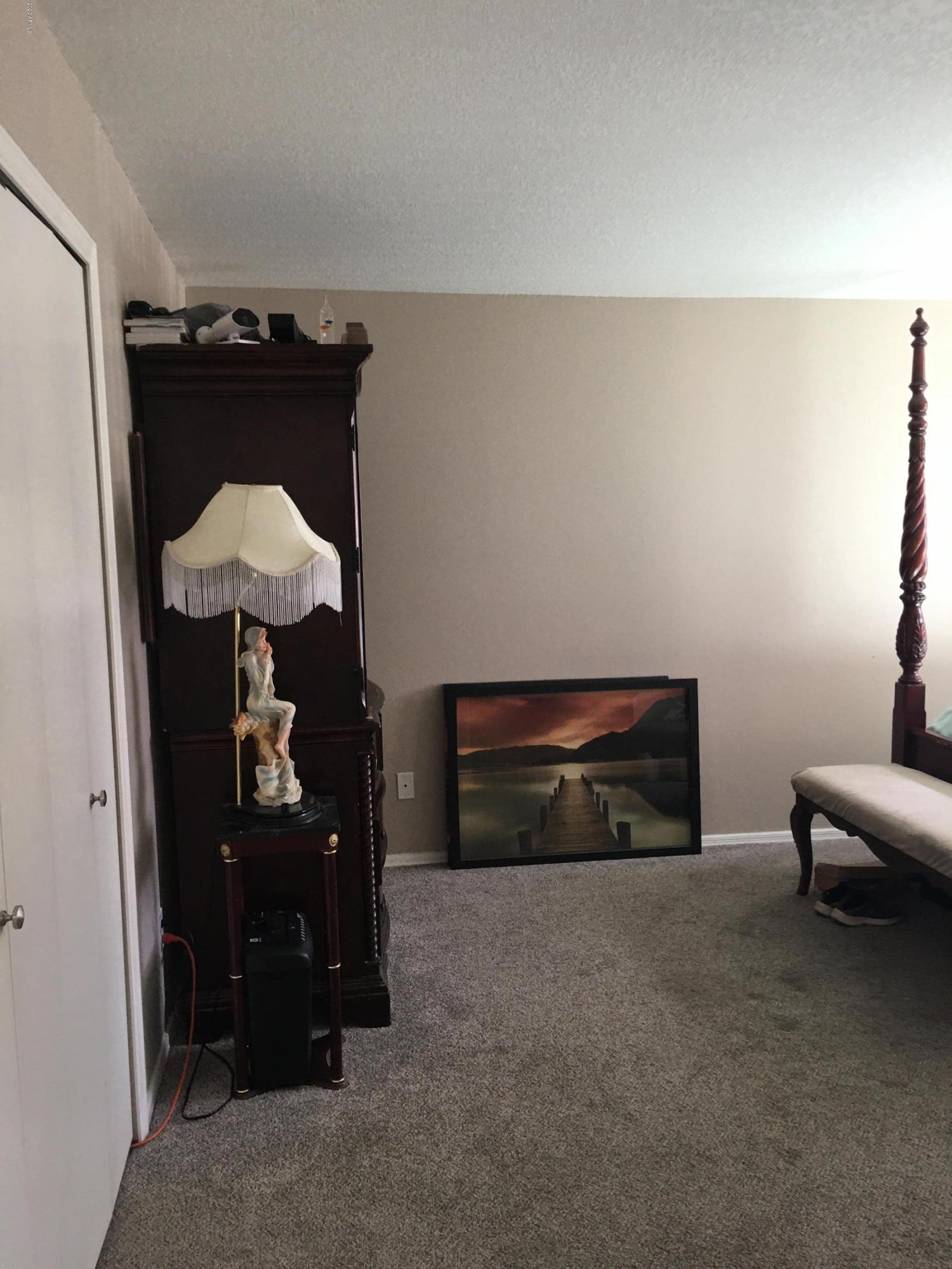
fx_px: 1063
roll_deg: +1.0
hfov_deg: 48.2
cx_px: 476
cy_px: 634
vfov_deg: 61.7
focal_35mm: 29
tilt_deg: -4.5
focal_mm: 4.15
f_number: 2.2
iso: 40
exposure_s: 1/15
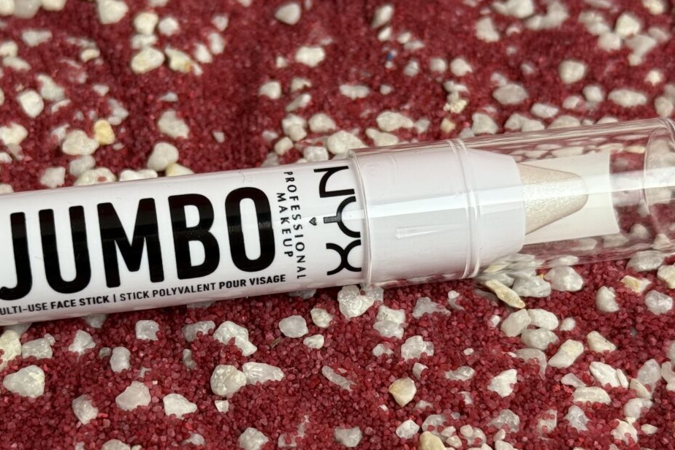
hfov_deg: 24.5
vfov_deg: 16.4
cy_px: 283
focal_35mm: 83
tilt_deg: -48.9
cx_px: 291
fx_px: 1556
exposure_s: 1/50
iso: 64
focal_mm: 6.76
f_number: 1.78
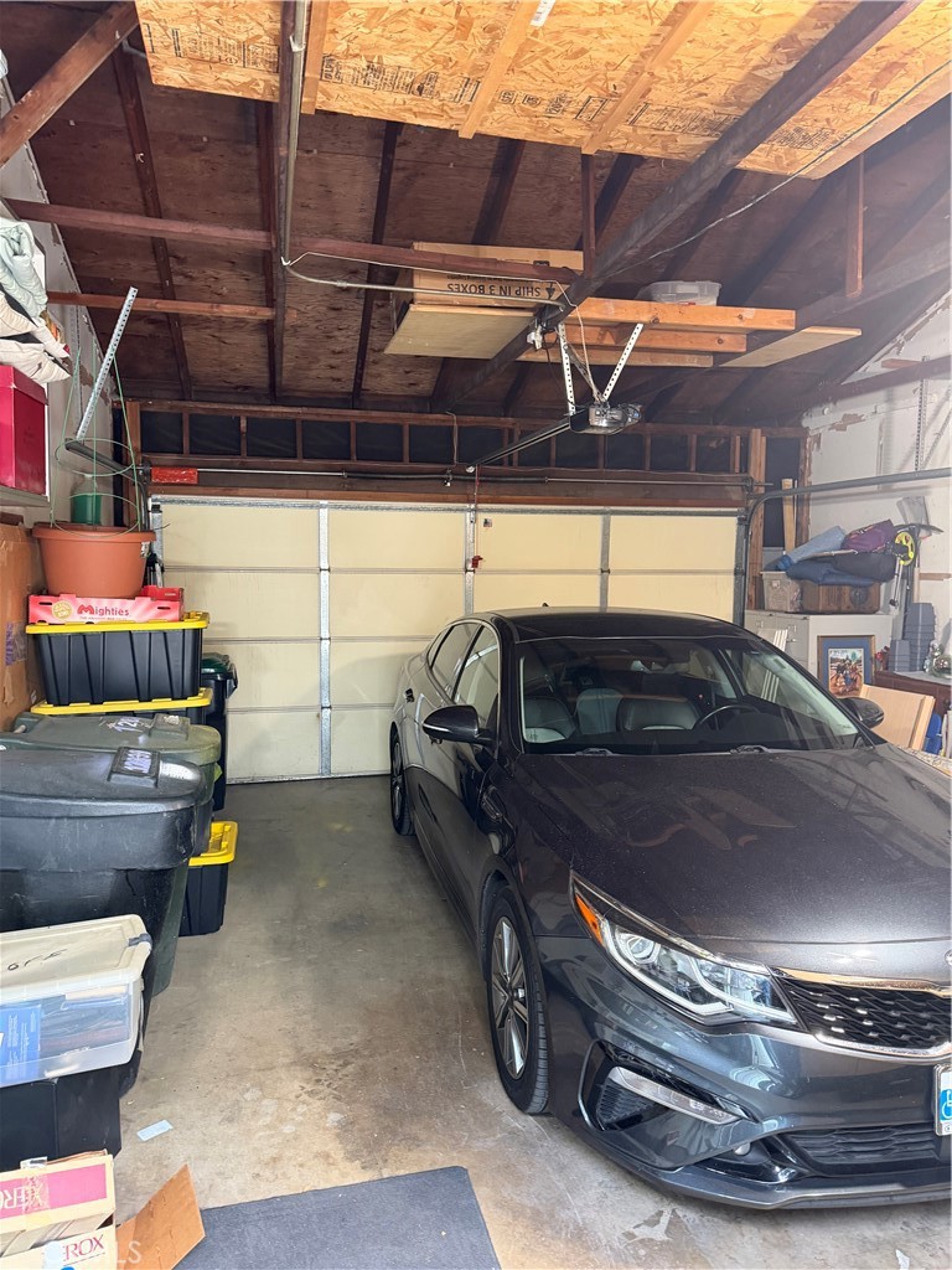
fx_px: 880
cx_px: 476
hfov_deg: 56.8
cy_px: 635
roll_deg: +0.5
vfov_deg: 71.6
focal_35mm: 24
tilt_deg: -4.4
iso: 400
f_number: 1.78
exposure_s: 1/60
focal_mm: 6.76
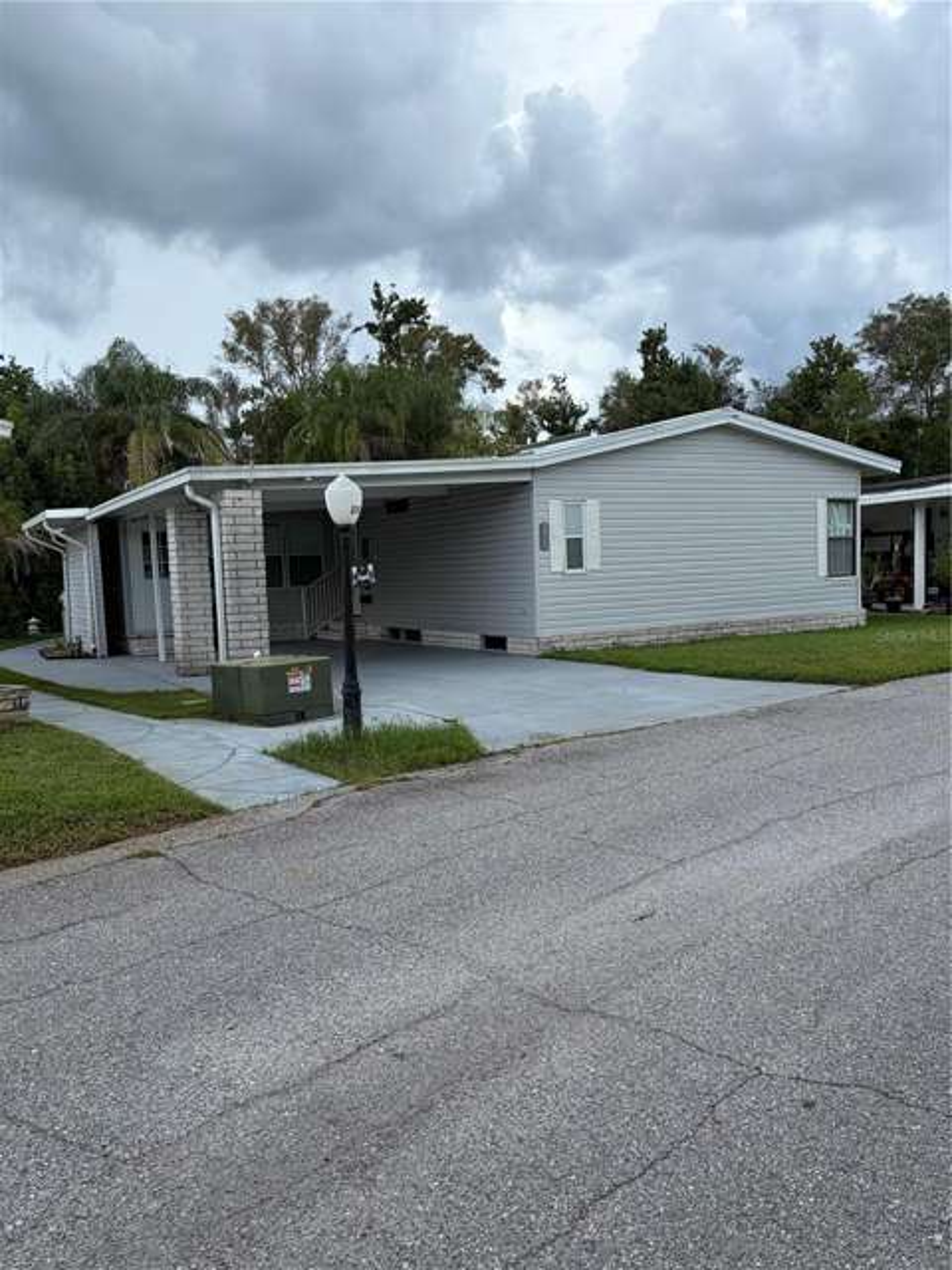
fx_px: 953
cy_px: 635
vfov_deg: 67.3
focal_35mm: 26
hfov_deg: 53.1
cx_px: 476
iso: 50
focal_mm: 5.96
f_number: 1.6
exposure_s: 1/1706
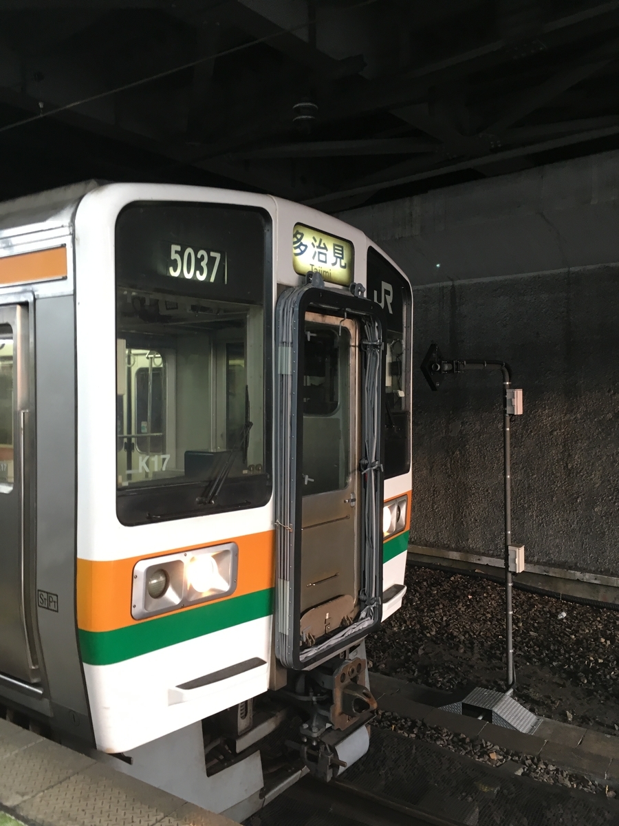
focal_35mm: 29
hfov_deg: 48.2
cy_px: 413
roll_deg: +2.0
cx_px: 310
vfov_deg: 61.7
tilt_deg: -2.2
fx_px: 691
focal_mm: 4.15
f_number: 2.2
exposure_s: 1/30
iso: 80
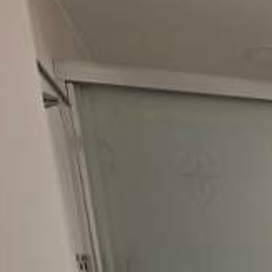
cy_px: 379
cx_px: 340
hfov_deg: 30.7
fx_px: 400
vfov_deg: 28.5
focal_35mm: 45
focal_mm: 2.2
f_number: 1.9
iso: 32
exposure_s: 1/120
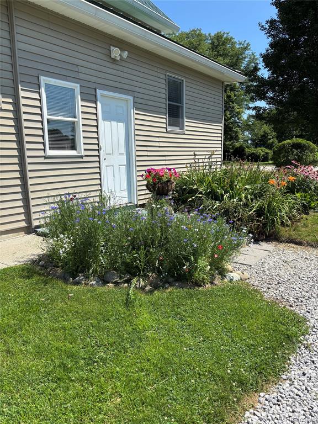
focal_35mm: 26
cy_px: 212
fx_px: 318
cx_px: 159
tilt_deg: -9.7
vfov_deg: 67.3
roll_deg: +0.4
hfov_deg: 53.1
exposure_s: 1/2571
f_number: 1.6
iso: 50
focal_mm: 5.96
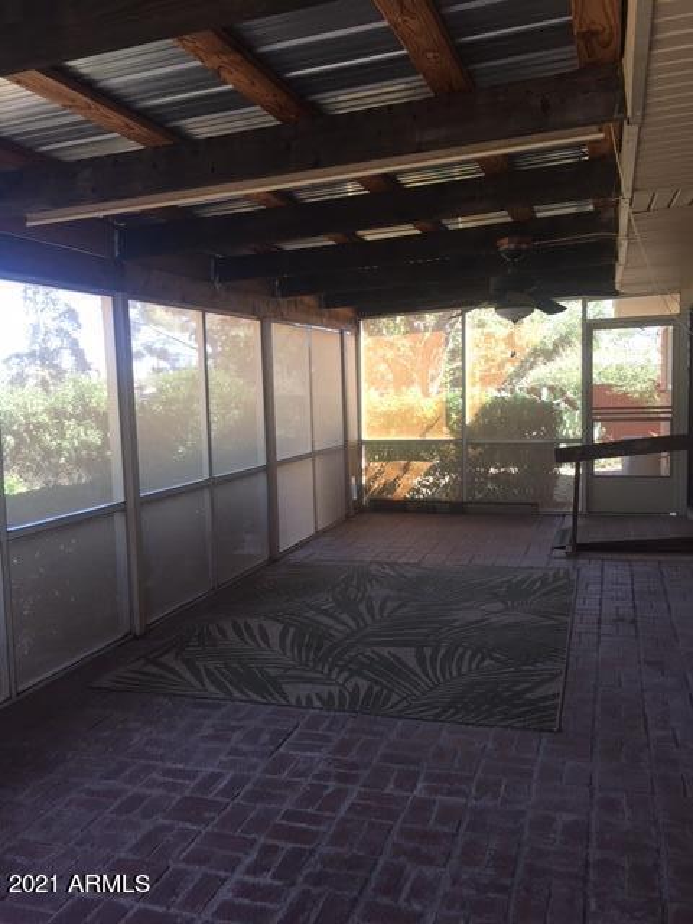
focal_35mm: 29
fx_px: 774
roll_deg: +1.2
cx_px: 346
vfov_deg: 61.7
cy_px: 462
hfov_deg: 48.2
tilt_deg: -4.4
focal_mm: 4.15
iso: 25
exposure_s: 1/30
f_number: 2.2
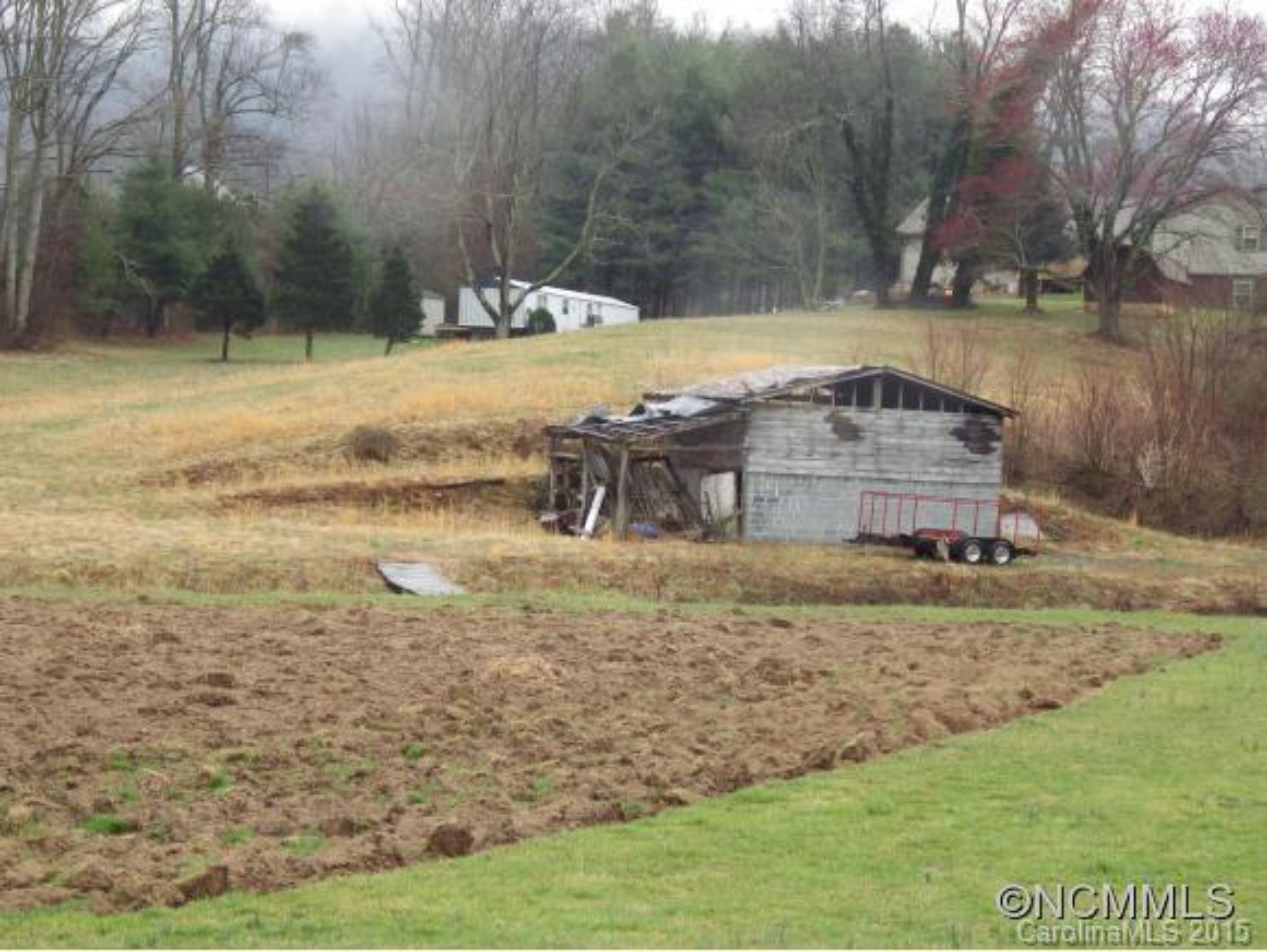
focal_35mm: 87
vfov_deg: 17.0
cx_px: 634
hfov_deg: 22.5
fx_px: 3187
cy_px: 476
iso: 100
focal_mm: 15.6
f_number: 4.4
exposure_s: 1/100
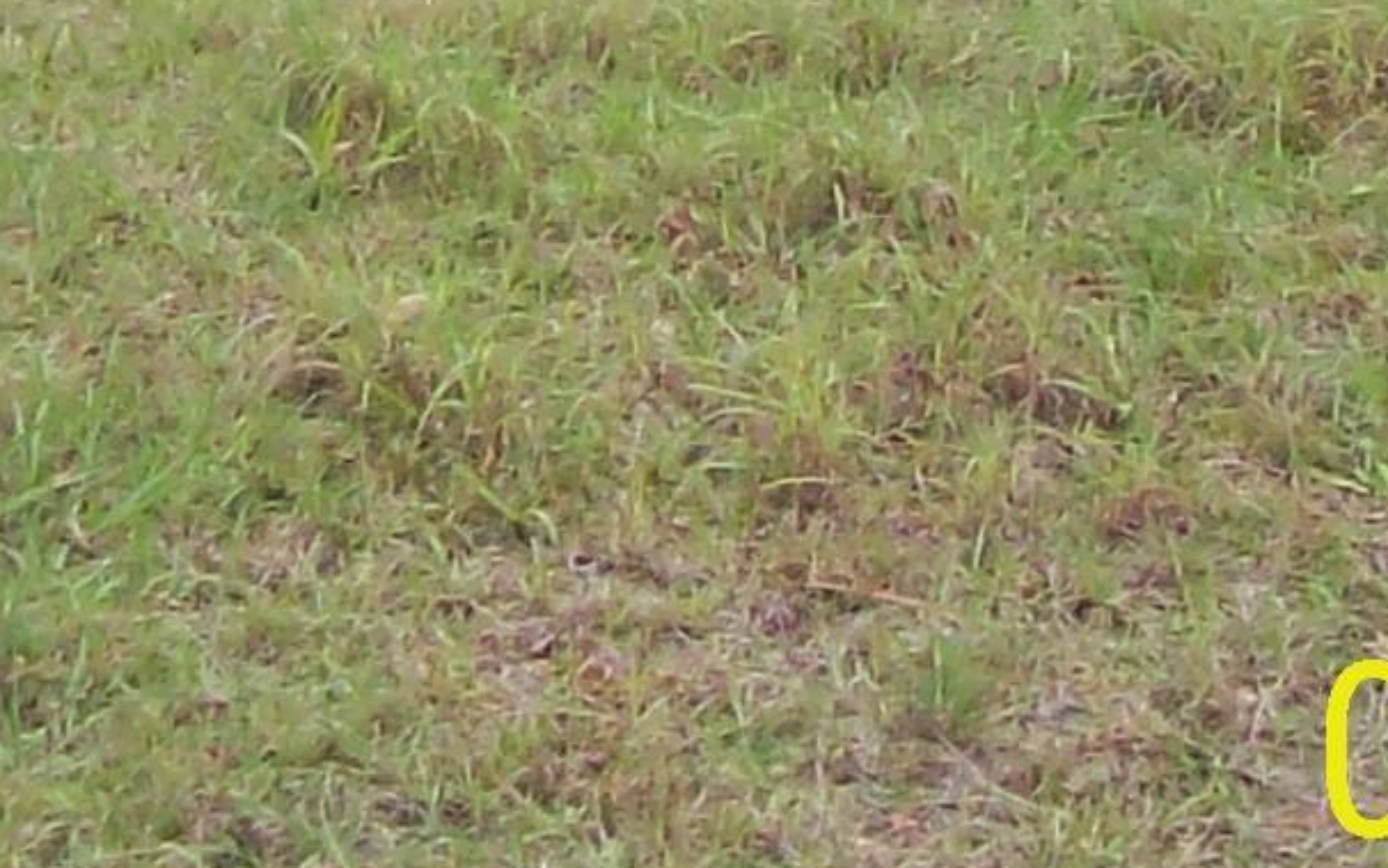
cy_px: -1031
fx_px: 6129
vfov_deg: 7.7
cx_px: -66
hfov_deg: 12.7
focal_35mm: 162
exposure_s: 1/265
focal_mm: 6
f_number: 2.7
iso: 80
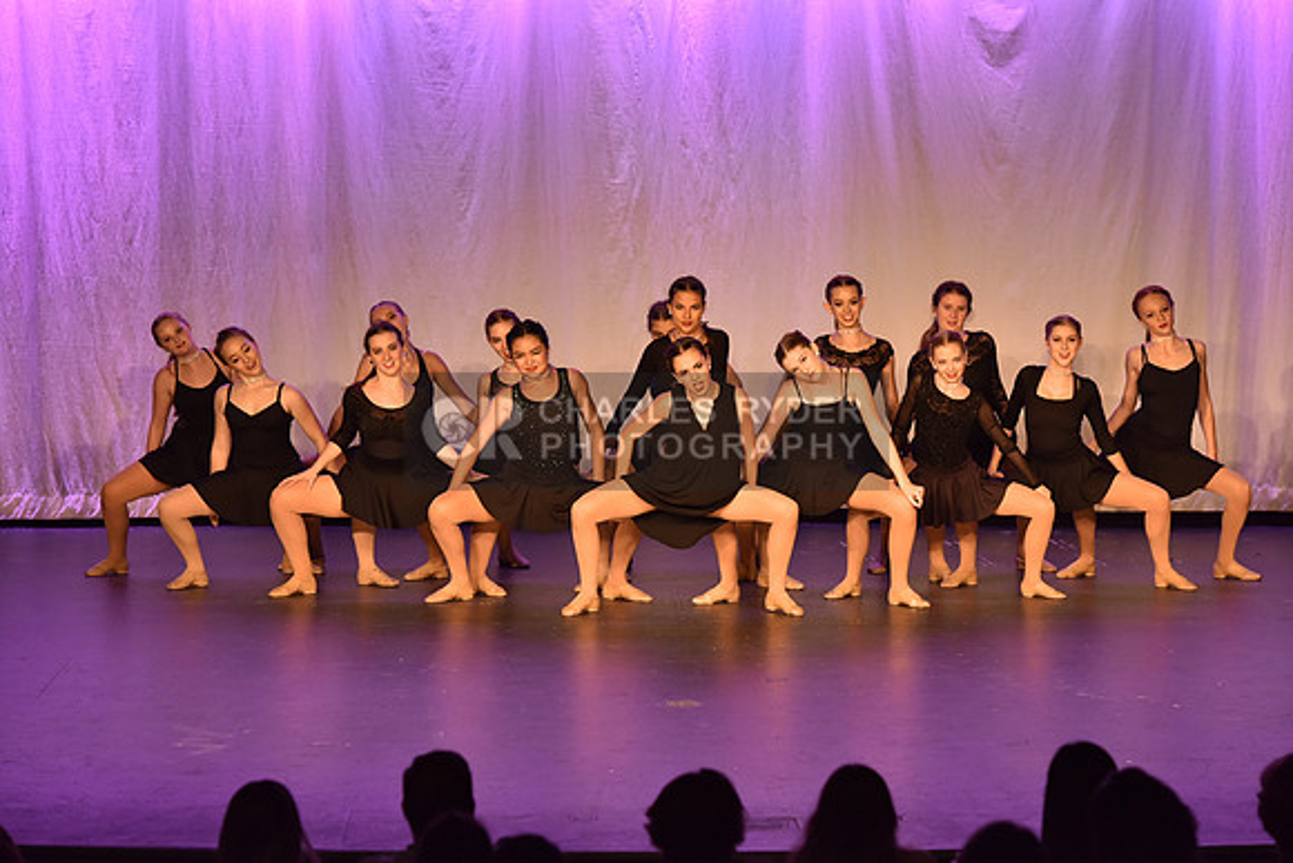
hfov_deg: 15.8
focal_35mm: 130
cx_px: 646
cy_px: 432
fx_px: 4670
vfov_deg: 10.6
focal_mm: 130
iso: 2000
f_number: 4
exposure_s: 1/320
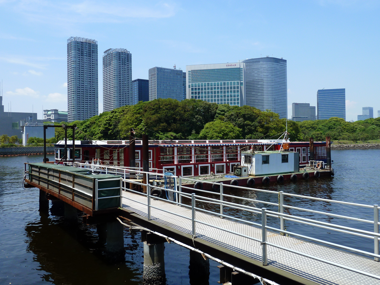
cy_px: 142
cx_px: 190
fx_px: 329
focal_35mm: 30
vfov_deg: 46.8
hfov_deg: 60.0
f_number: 4
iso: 80
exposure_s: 1/500
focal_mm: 5
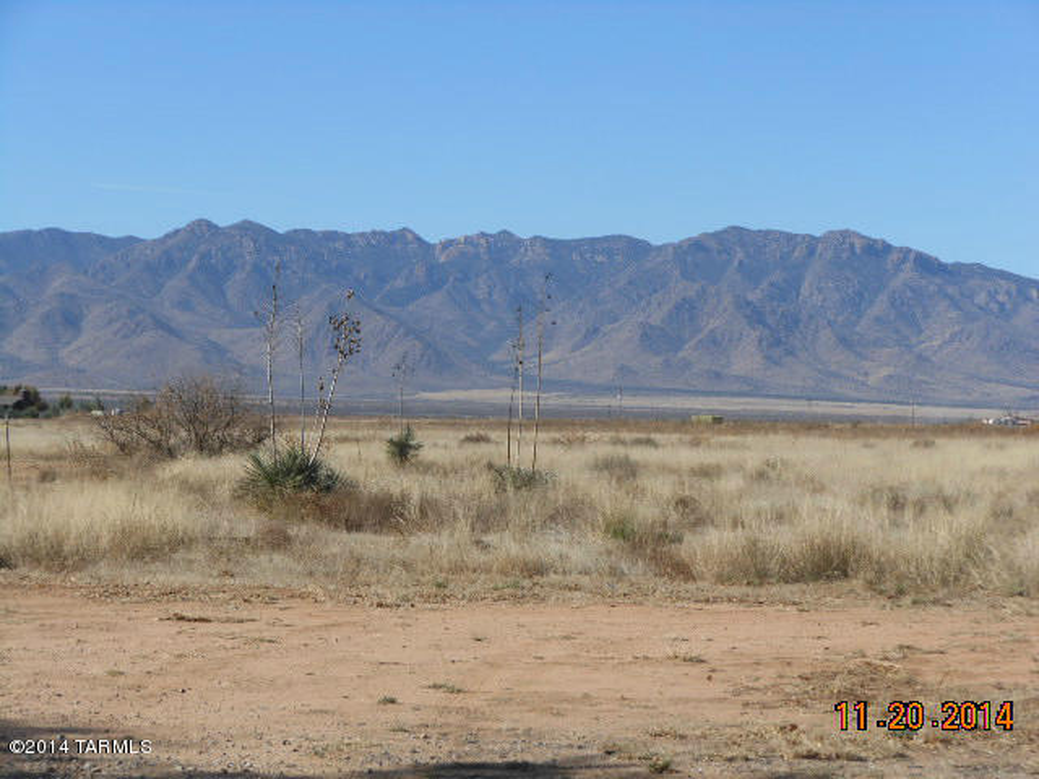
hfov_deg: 19.3
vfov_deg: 14.5
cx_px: 520
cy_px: 390
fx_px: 3062
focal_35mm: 102
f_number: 5.4
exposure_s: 1/500
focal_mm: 18.3
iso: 80
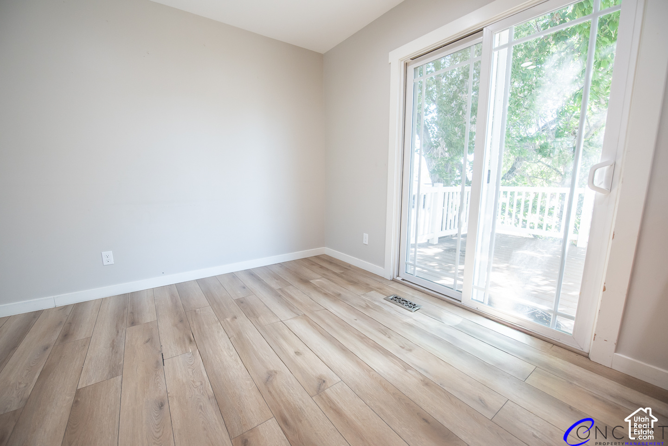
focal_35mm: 14
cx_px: 334
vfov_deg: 81.2
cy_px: 223
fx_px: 260
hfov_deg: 104.2
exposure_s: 1/250
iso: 1000
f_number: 4
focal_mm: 14
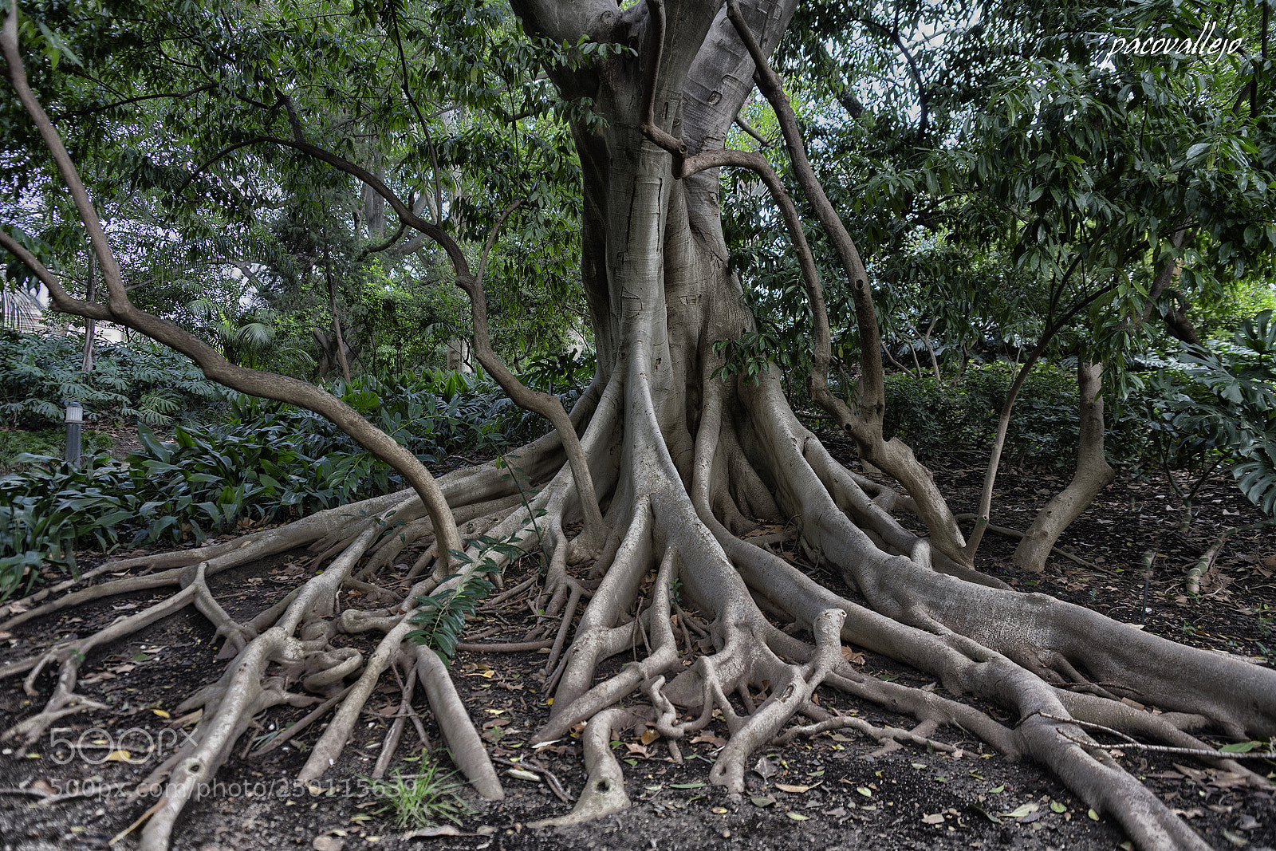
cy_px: 426
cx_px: 638
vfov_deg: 53.1
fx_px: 851
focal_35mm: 24
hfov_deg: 73.7
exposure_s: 1/80
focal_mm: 24
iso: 160
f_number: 2.8
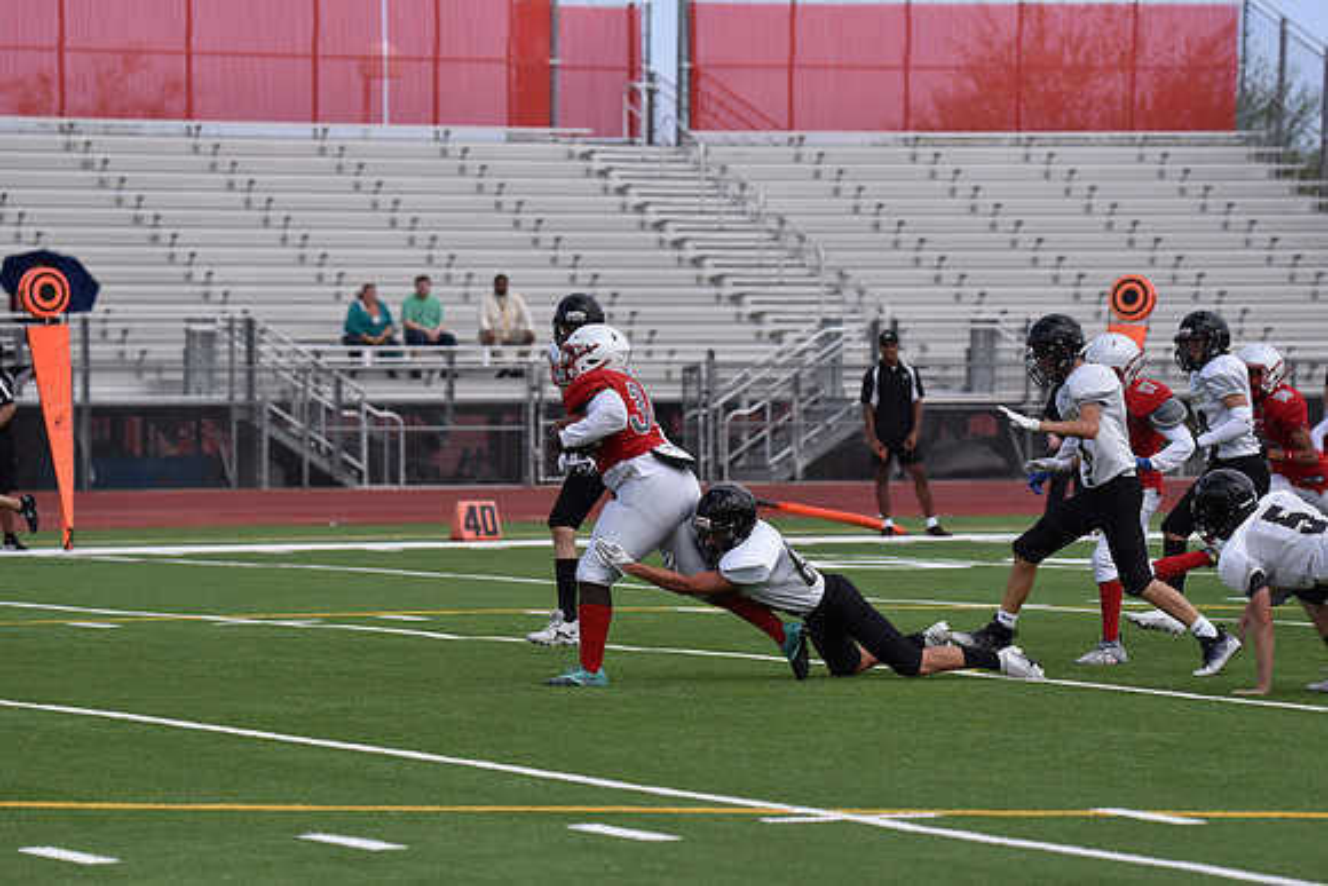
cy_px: 443
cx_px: 664
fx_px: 7379
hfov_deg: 10.3
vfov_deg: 6.9
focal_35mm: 200
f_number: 5.6
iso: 800
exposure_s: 1/4000
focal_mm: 200
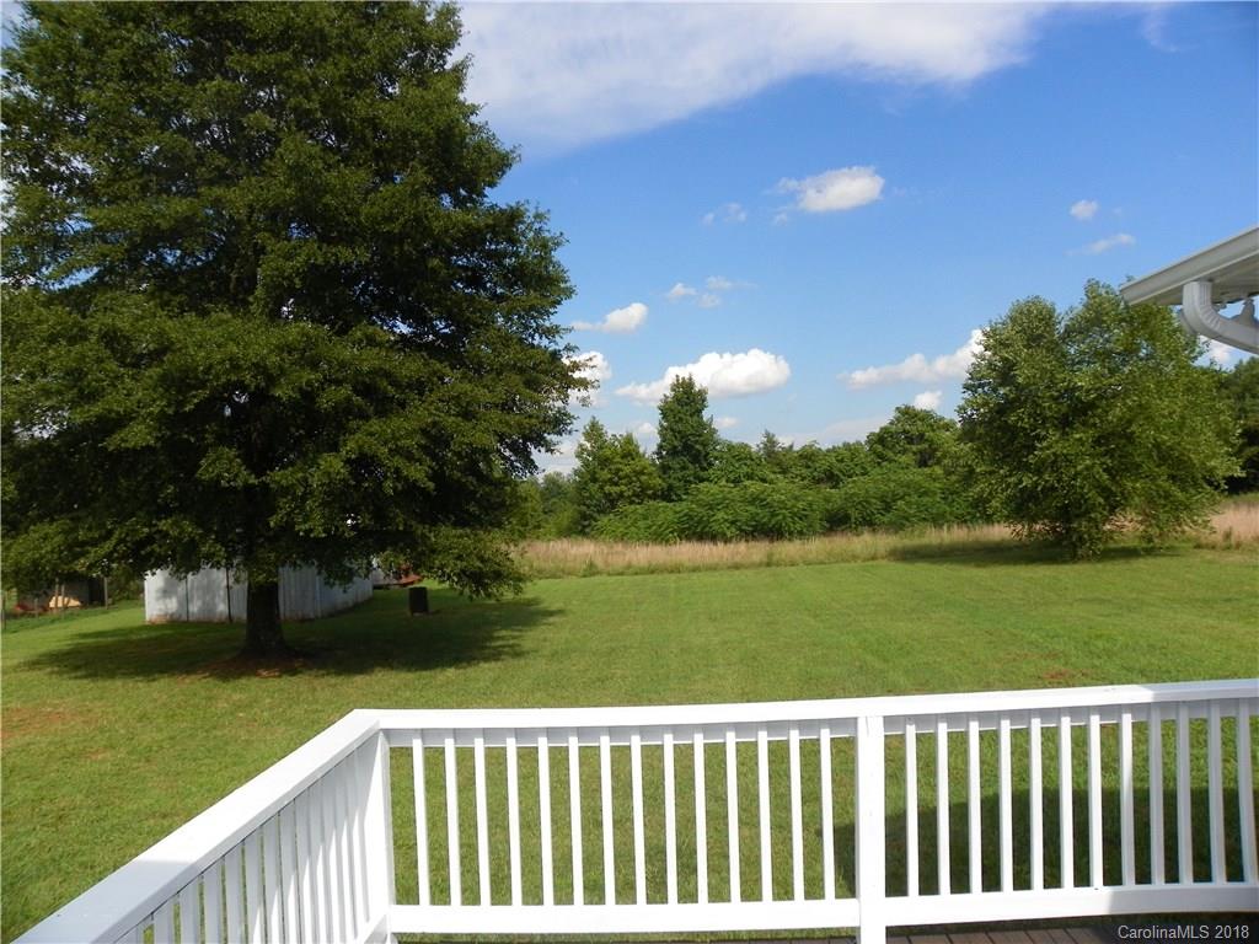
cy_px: 472
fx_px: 946
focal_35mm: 26
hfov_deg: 67.3
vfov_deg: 53.1
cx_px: 630
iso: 64
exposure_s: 1/320
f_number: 5.6
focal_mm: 4.6
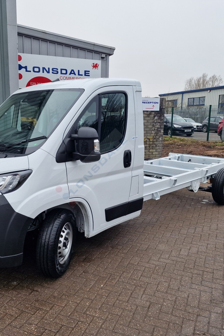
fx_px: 299
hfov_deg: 41.0
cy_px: 168
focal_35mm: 32
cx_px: 94
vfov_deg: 58.7
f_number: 1.8
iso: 50
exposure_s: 1/180
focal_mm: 6.4
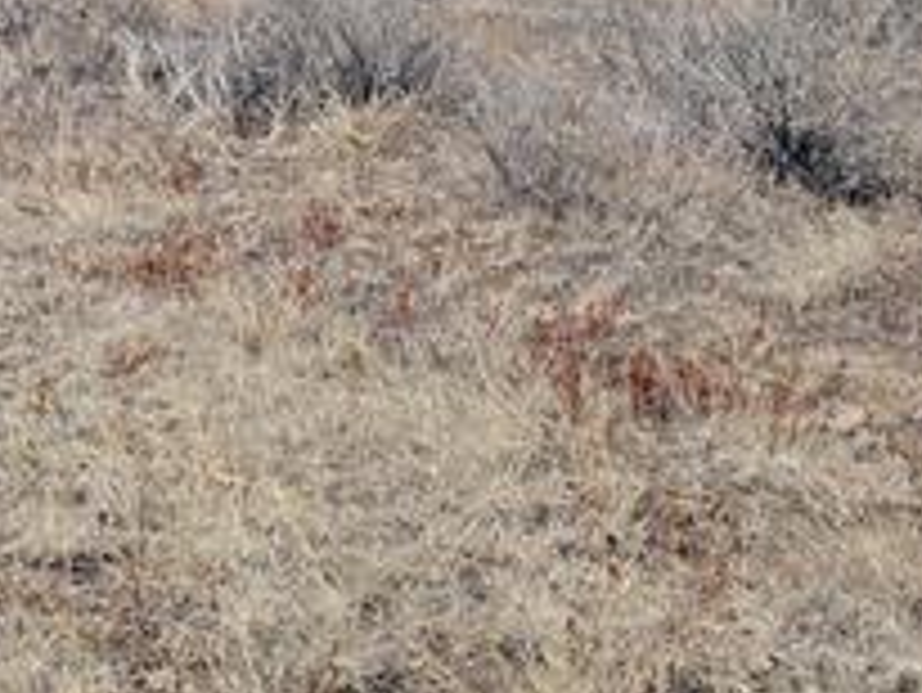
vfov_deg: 17.3
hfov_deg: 22.7
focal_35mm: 81
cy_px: -164
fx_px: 2159
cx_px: -90
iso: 40
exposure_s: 1/3255
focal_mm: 5.4
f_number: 1.8
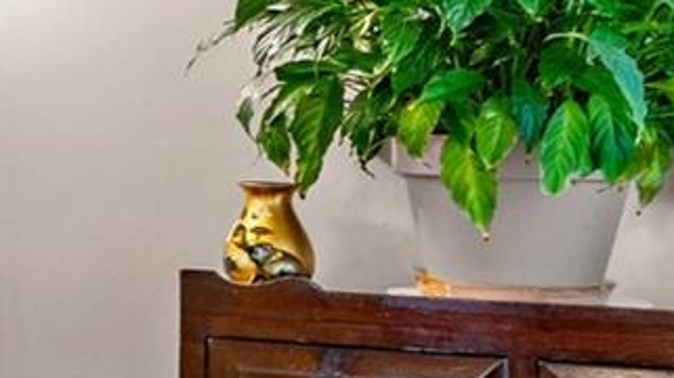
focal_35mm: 107
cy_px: 104
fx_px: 1911
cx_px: -1323
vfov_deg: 11.3
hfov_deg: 11.6
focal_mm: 16
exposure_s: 1.6
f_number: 8
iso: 100
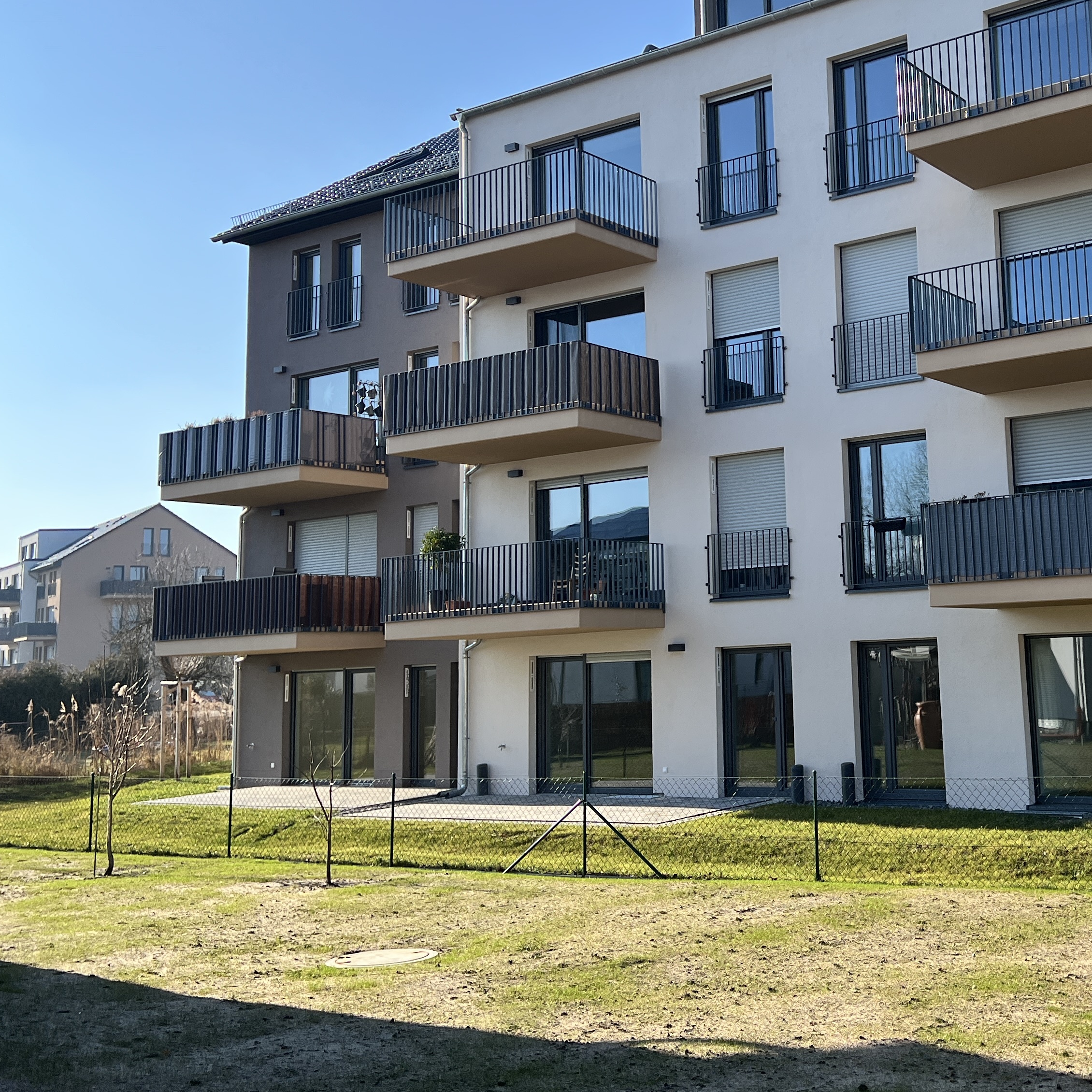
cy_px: 436
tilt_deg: +9.6
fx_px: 1463
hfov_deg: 40.1
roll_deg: +1.8
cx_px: 785
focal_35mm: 41
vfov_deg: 40.7
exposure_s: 1/2632
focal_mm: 5.7
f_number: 1.5
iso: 50
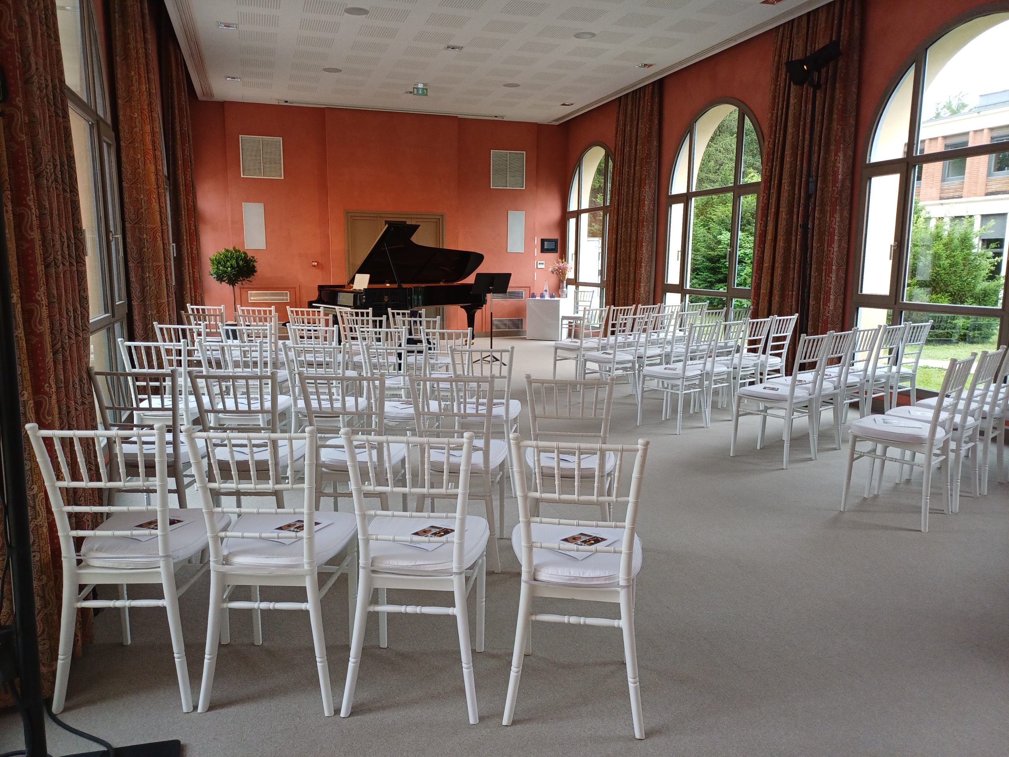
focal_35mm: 25
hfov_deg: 69.4
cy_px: 378
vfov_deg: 54.9
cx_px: 504
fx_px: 729
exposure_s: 1/50
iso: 125
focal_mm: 4.65
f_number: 1.8
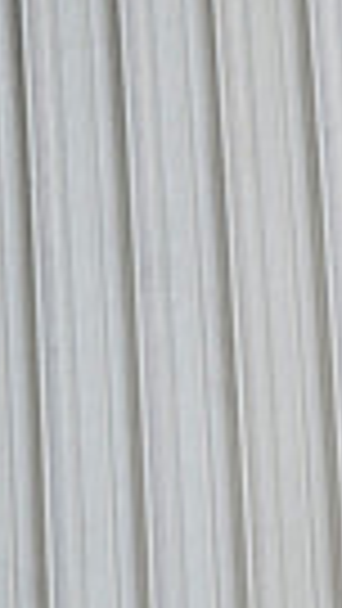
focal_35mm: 397
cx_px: 1125
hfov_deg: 3.0
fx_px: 6396
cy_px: 777
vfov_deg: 5.4
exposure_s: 1/1250
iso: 500
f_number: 3.2
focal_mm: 88
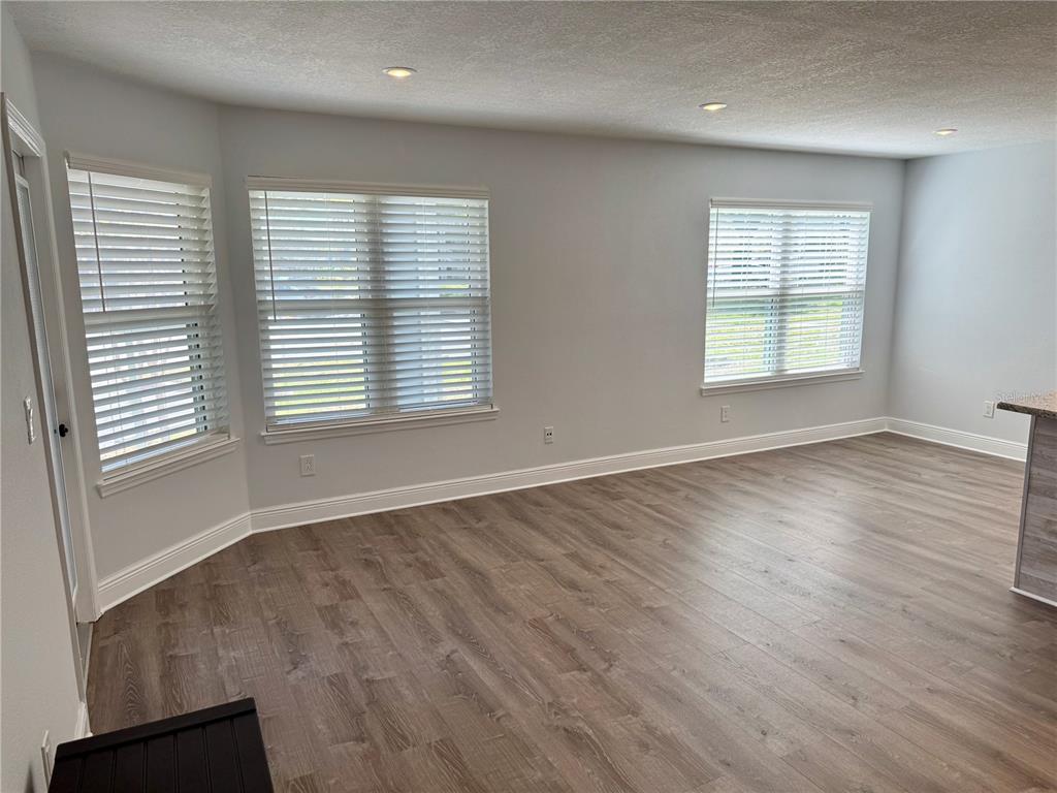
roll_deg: +1.0
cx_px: 528
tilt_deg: -11.6
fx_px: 733
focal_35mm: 24
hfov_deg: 71.6
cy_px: 396
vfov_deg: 56.8
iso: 80
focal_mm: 6.76
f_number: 1.78
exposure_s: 1/211
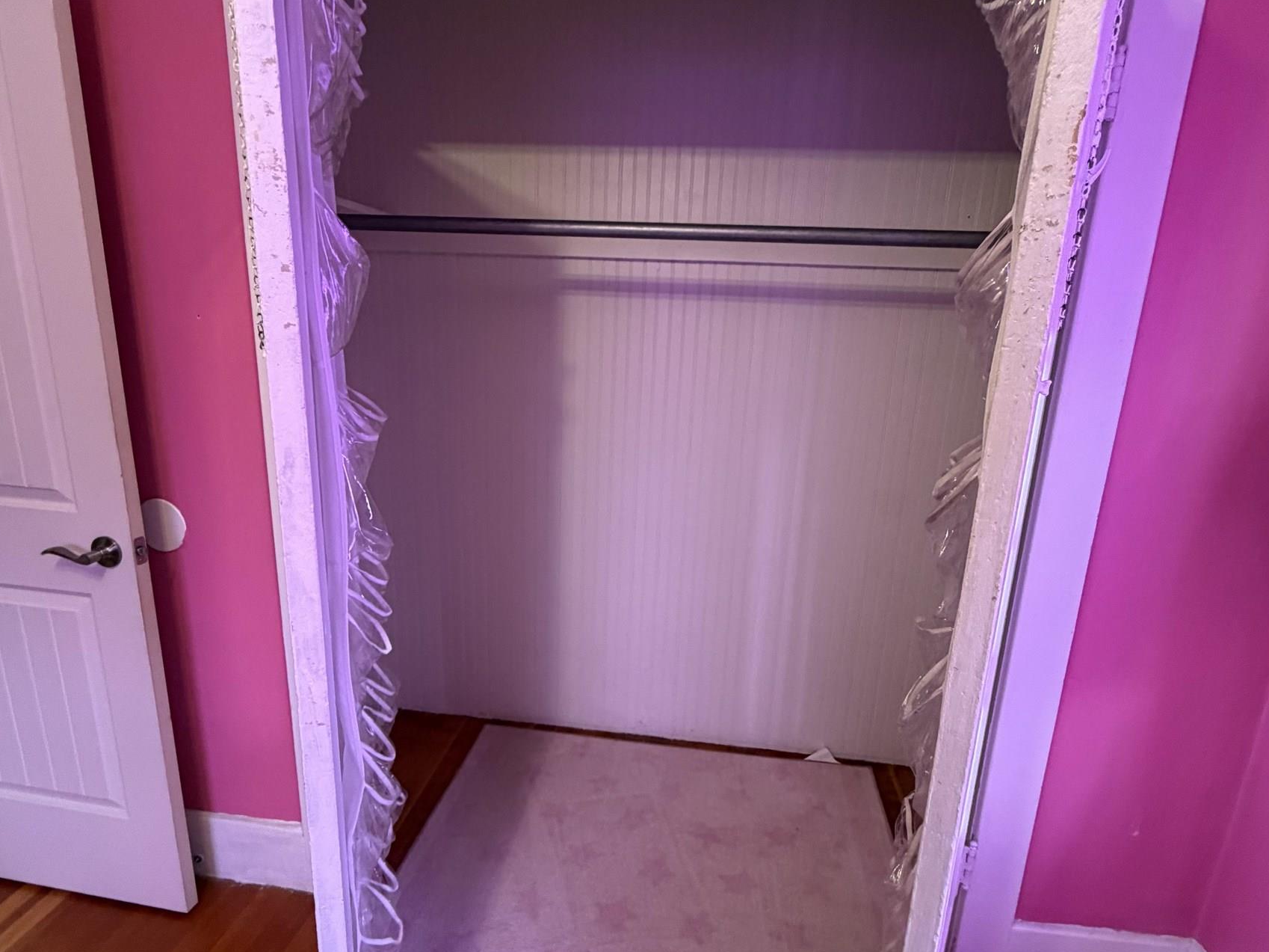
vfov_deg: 68.6
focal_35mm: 19
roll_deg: -3.0
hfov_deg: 84.7
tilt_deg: -14.4
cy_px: 500
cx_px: 634
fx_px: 696
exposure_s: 1/60
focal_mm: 2.22
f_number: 2.2
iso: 400
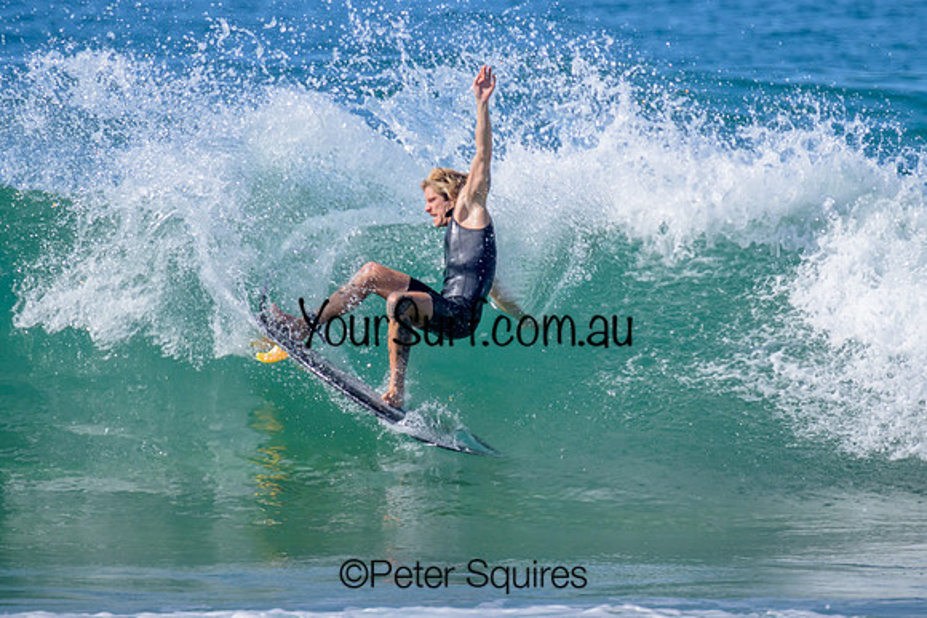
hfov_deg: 1.9
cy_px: 264
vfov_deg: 1.3
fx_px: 28074
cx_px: 483
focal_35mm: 1090
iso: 1000
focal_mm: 800
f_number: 11
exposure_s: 1/2000
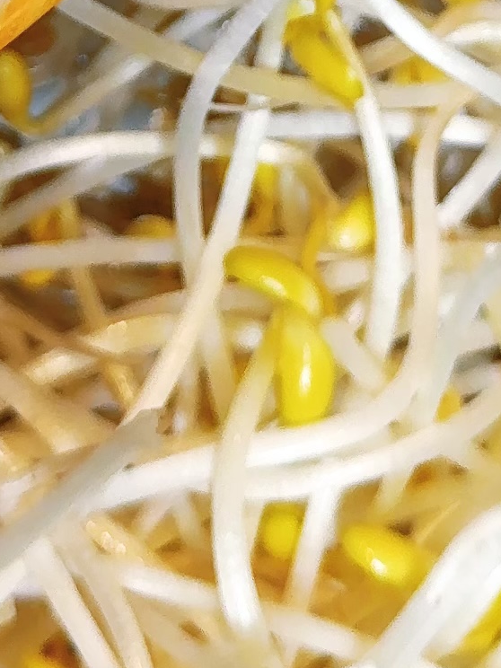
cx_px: 251
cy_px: -436
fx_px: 2509
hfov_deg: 11.4
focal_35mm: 130
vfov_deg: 13.9
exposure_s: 1/121
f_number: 1.78
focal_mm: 6.76
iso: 200
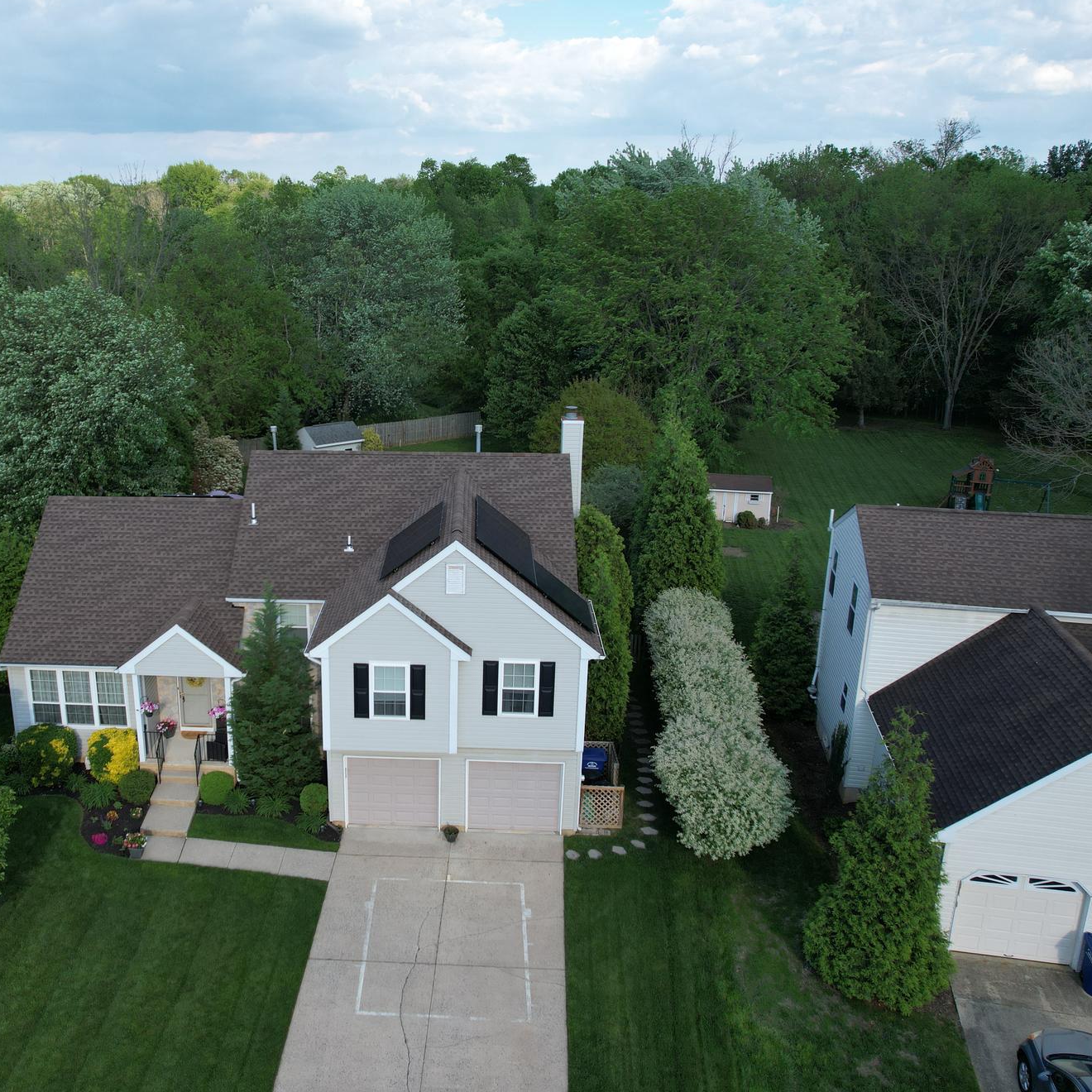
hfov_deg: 54.8
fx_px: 1035
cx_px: 392
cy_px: 532
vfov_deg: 55.6
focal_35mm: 29
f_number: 2.8
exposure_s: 1/1000
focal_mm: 8.38
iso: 110
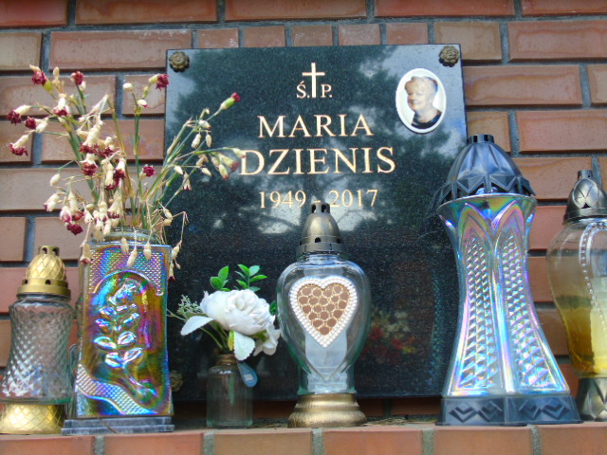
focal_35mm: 40
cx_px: 304
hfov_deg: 46.8
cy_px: 228
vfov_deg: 36.0
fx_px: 701
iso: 80
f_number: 3.9
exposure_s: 1/60
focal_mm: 7.1
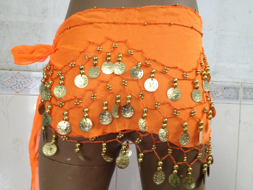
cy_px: 95
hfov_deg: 52.6
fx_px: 256
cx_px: 126
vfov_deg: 40.7
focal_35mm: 35
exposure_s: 1/20
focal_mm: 4.28
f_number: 2.4
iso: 250
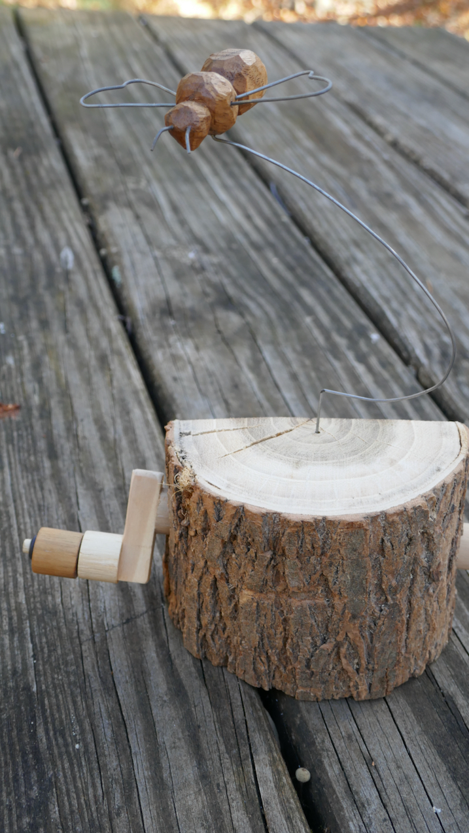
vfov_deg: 50.5
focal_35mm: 40
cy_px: 416
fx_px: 884
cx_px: 247
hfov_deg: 29.7
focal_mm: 14
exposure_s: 1/80
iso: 250
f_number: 5
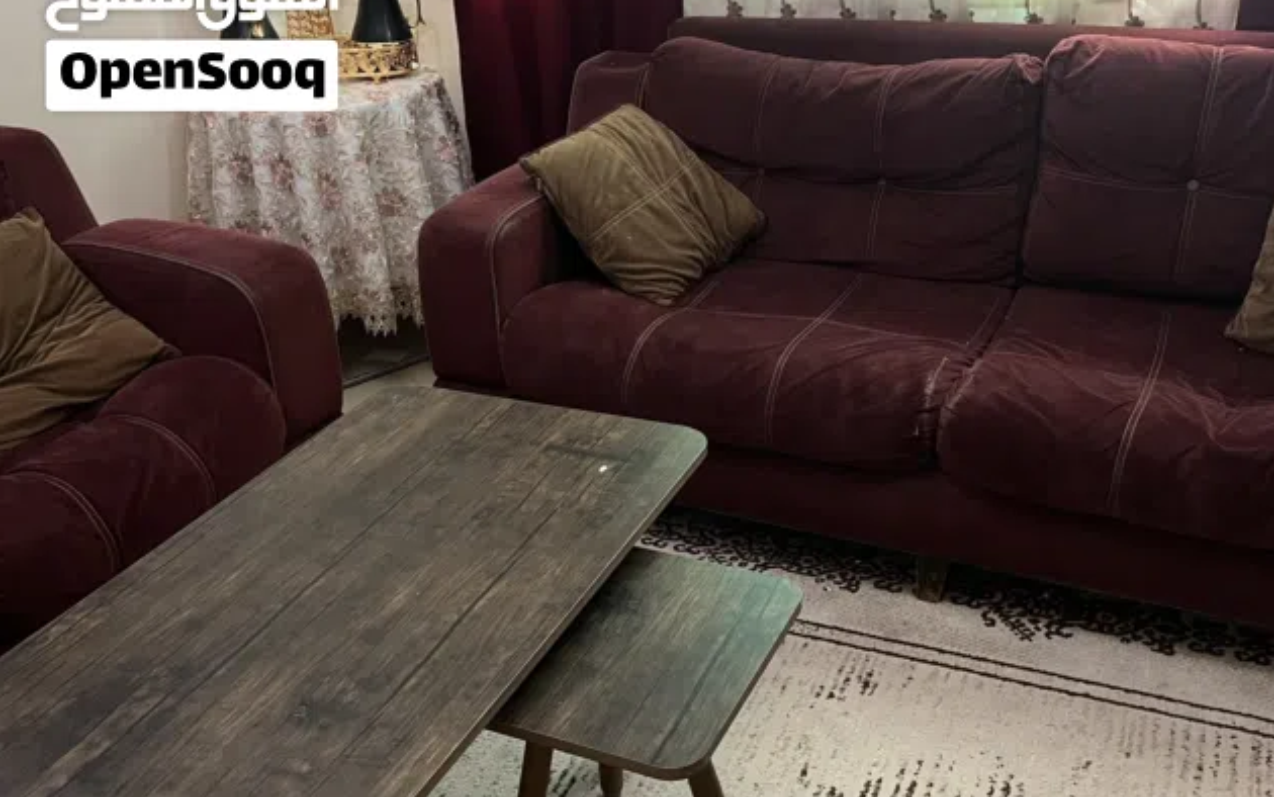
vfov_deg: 44.6
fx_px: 972
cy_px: 403
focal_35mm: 28
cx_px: 643
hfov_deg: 66.5
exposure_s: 1/60
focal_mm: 5.1
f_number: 1.6
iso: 320
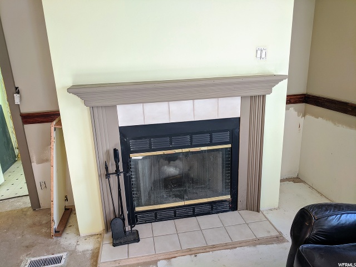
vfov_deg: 53.1
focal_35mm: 26
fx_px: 267
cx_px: 178
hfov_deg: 67.3
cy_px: 134
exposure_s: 1/120
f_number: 2
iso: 138
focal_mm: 4.67
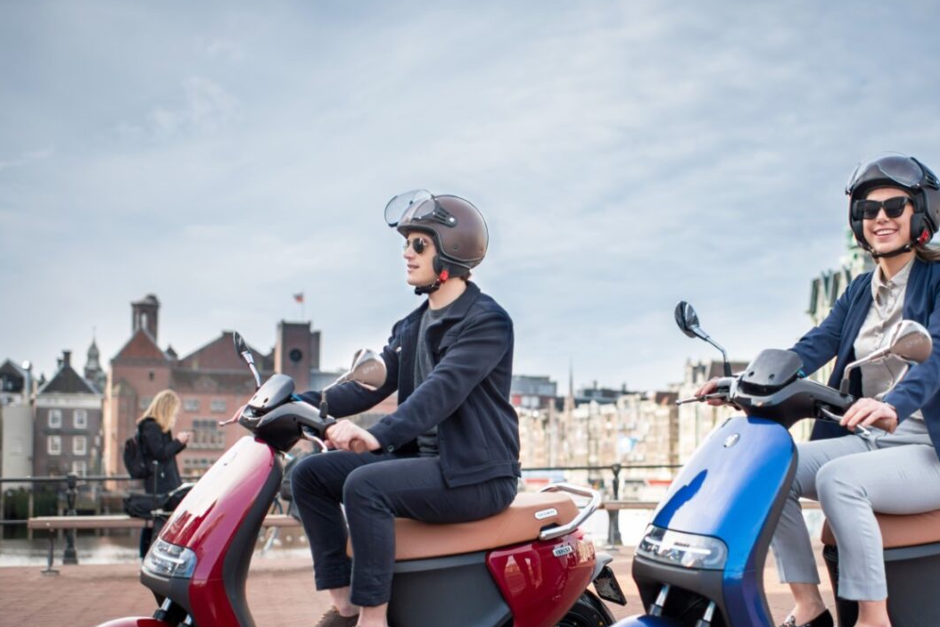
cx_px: 568
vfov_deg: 26.4
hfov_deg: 38.7
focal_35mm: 51
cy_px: 409
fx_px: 1332
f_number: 2
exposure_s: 1/2500
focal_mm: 35
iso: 100
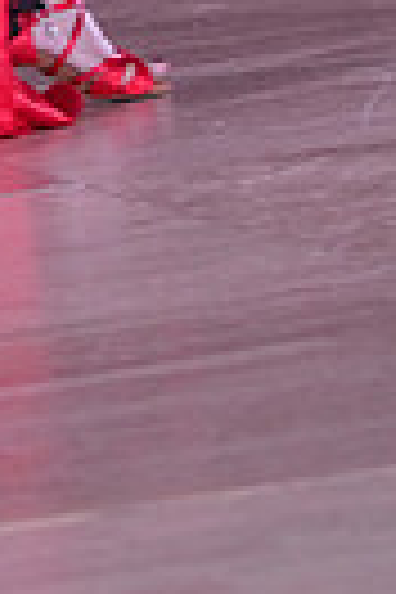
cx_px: -196
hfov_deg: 3.2
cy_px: -680
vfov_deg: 4.7
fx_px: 7177
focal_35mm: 435
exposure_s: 1/250
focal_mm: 99
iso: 2500
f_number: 5
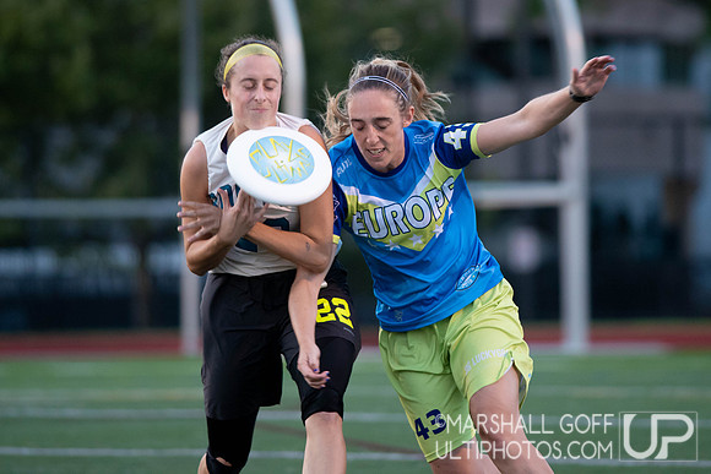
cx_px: 345
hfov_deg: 5.1
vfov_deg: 3.4
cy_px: 153
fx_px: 8021
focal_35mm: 406
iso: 2500
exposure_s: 1/500
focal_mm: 300
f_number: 4
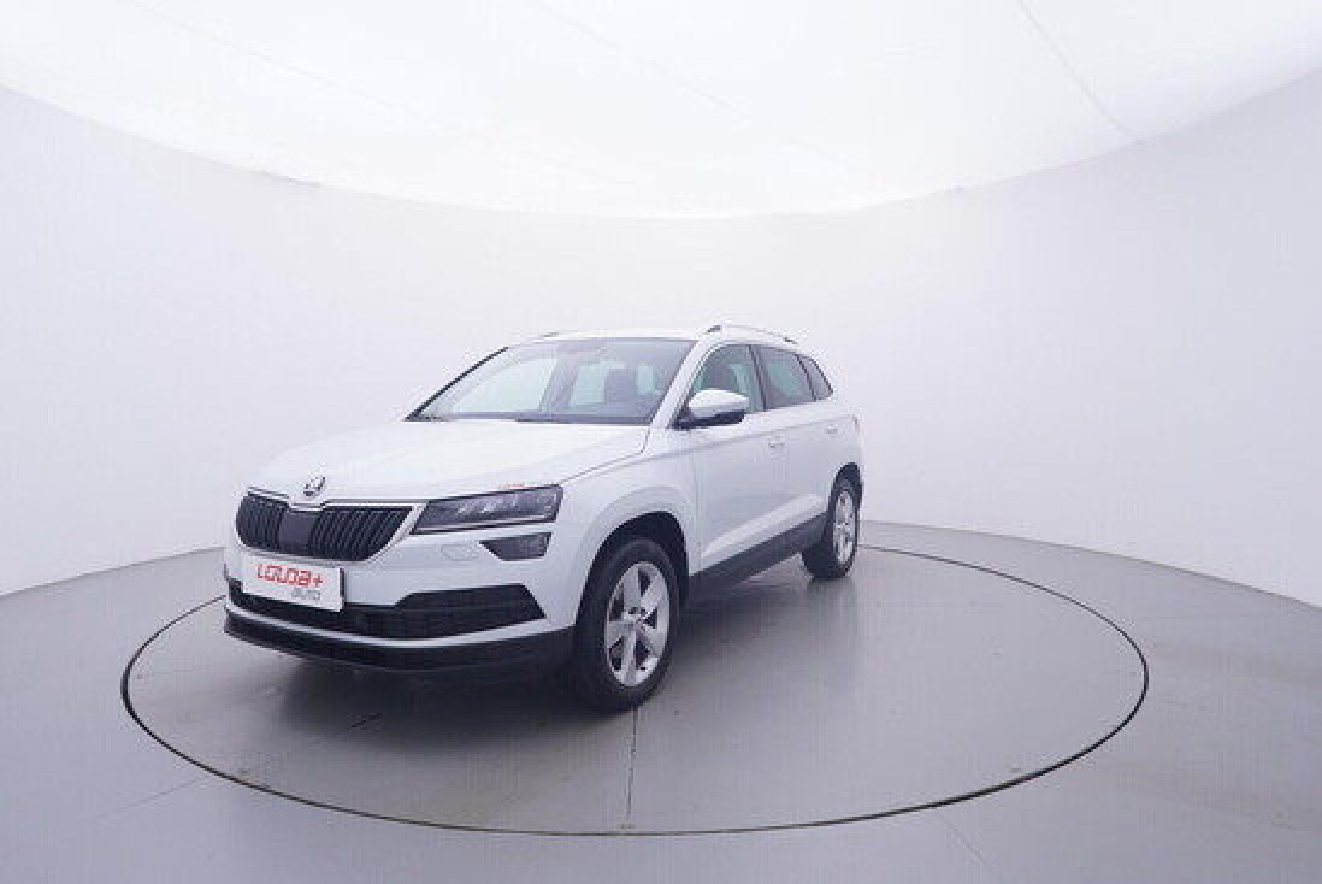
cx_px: 661
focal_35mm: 22
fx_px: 827
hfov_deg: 77.3
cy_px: 442
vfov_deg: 56.2
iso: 200
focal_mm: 15
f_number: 5
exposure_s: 1/80
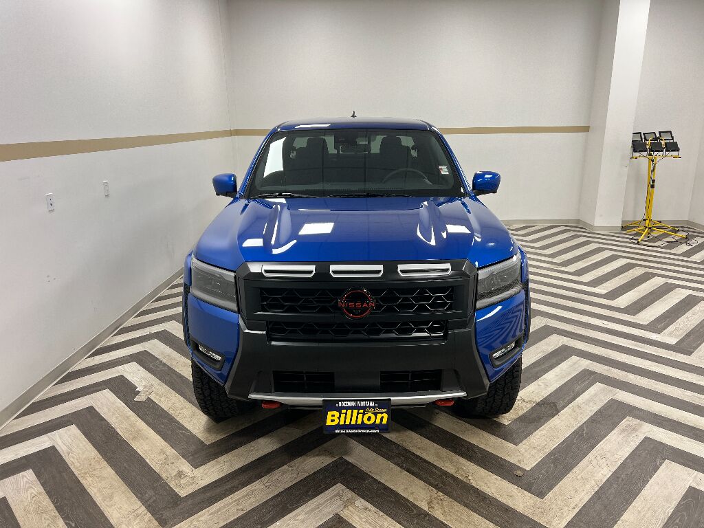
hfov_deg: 67.3
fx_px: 529
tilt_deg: -15.6
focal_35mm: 26
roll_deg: +0.7
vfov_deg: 53.1
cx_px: 352
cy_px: 264
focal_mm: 5.7
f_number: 1.5
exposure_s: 1/120
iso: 80
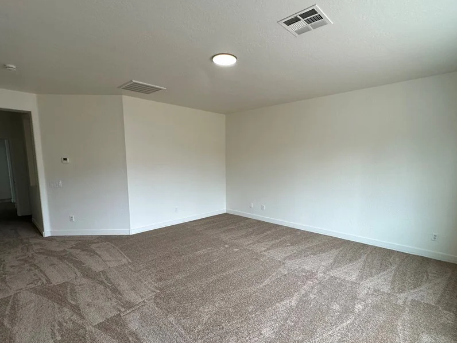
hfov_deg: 87.7
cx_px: 239
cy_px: 190
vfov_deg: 71.4
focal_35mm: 18
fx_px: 238
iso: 80
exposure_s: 1/120
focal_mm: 2.22
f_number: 2.2
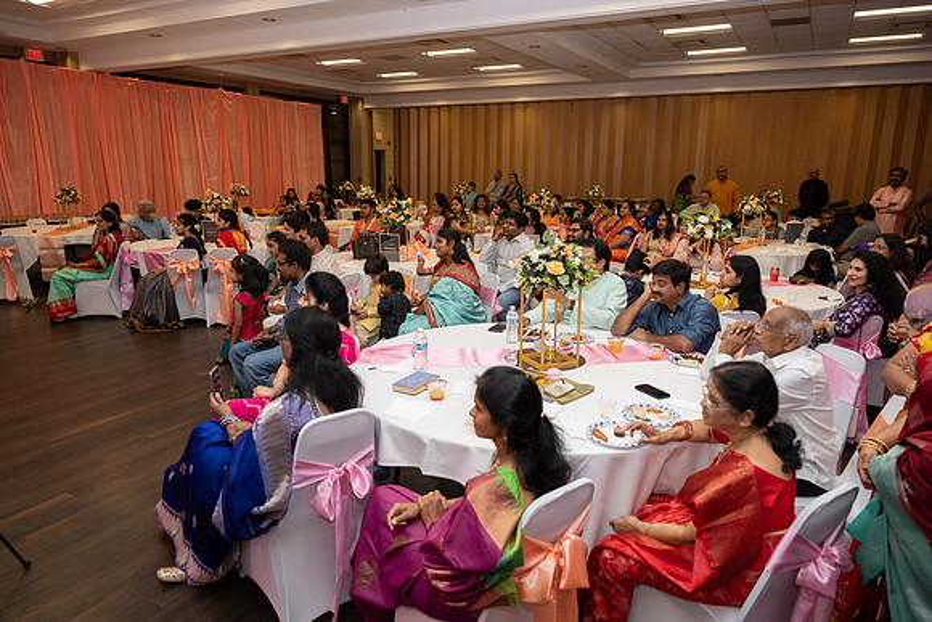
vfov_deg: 52.5
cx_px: 466
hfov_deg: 72.9
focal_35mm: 24
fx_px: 631
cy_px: 311
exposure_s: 1/160
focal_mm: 24
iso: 1250
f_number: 4
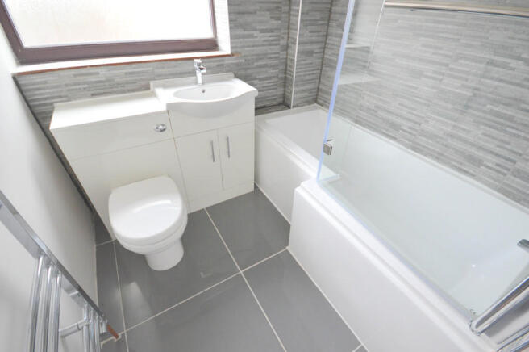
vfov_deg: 77.2
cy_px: 176
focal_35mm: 15
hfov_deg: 100.4
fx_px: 220
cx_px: 264
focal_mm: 10
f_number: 4
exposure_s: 1/60
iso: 720
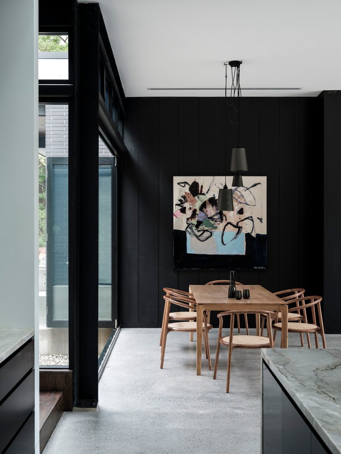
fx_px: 644
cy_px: 227
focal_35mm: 49
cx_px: 170
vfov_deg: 38.9
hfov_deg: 29.7
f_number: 10
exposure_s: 1/1.11
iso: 100
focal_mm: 62.4
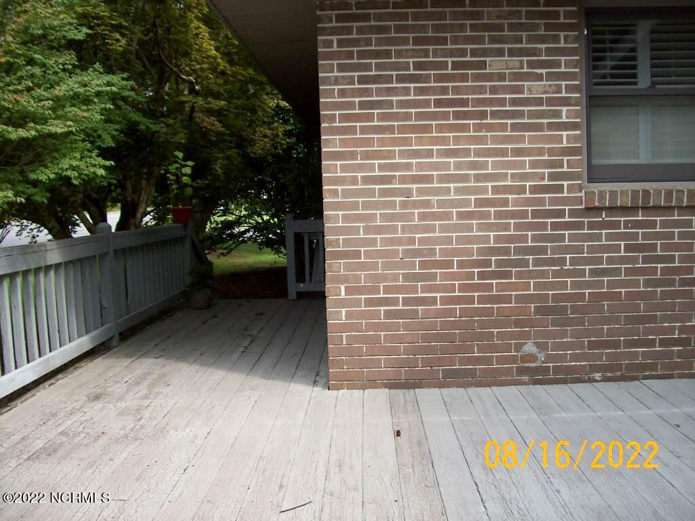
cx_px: 348
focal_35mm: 36
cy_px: 260
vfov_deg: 39.7
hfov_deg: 51.4
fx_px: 723
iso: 80
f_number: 2.7
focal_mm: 6
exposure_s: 1/612
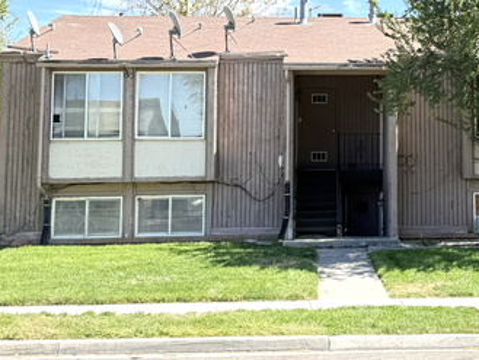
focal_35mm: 72
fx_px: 997
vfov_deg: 20.2
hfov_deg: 26.5
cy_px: 70
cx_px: 381
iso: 80
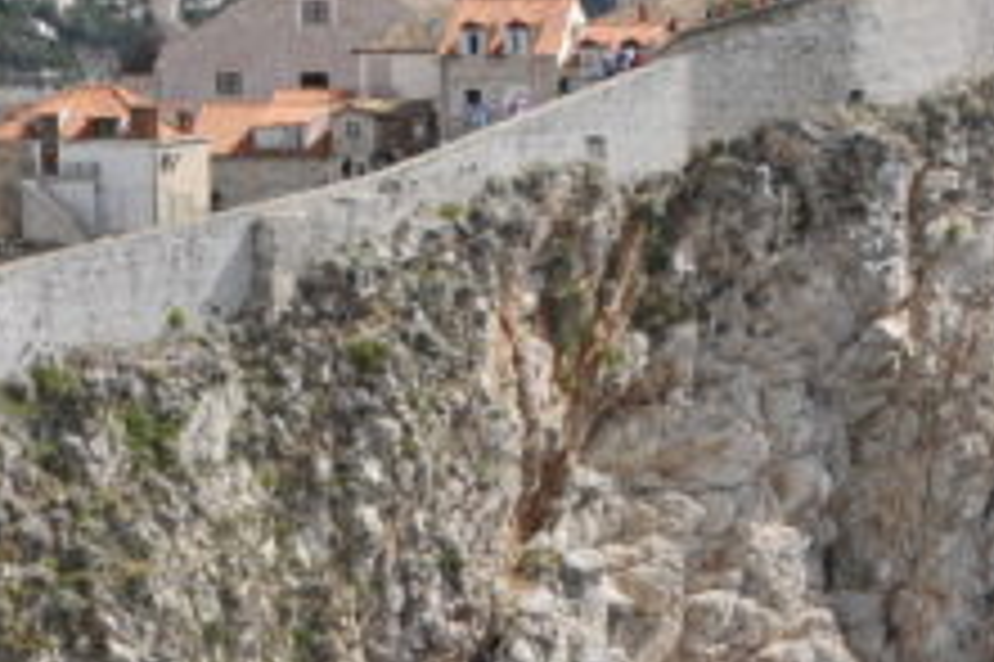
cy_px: 360
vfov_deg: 8.2
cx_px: 850
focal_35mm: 167
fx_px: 4607
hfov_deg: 12.2
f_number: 10
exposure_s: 1/400
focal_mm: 24
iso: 200
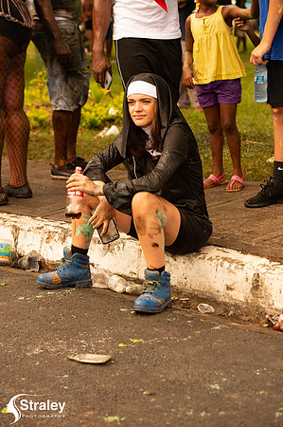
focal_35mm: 90
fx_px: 1064
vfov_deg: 22.6
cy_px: 214
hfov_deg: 15.2
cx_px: 142
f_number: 5.6
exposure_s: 1/160
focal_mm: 90
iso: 140
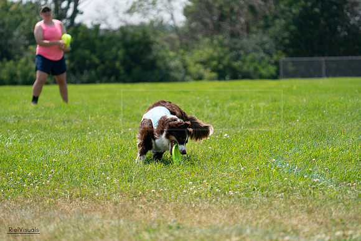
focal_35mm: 200
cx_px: 180
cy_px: 120
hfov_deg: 10.3
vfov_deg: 6.9
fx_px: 2006
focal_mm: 200
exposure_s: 1/4000
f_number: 5.6
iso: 1000
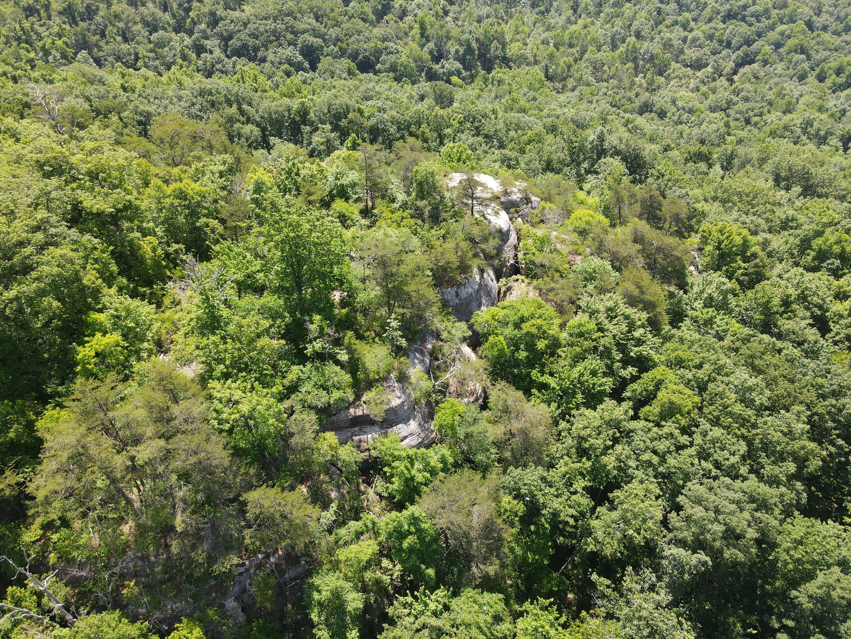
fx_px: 590
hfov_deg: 71.6
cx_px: 426
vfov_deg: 56.8
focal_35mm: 24
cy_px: 320
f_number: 2.8
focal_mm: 4.5
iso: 100
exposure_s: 1/180
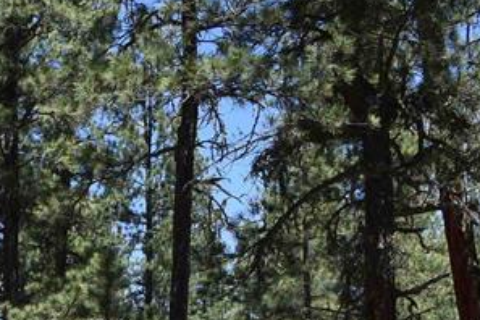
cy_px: 519
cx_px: -37
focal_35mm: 93
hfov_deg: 20.9
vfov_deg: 13.6
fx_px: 1240
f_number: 8
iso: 180
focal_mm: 18
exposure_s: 1/250
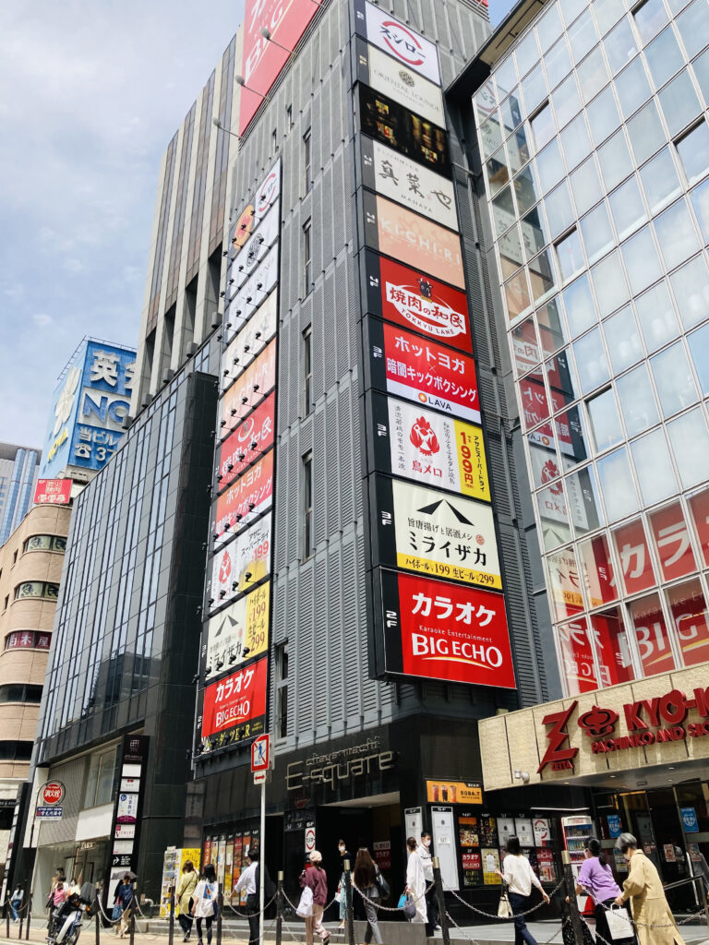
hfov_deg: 49.7
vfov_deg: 63.4
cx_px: 354
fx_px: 765
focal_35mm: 28
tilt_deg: +29.5
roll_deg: +0.6
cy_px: 472
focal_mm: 3.99
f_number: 1.8
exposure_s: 1/2024
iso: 20
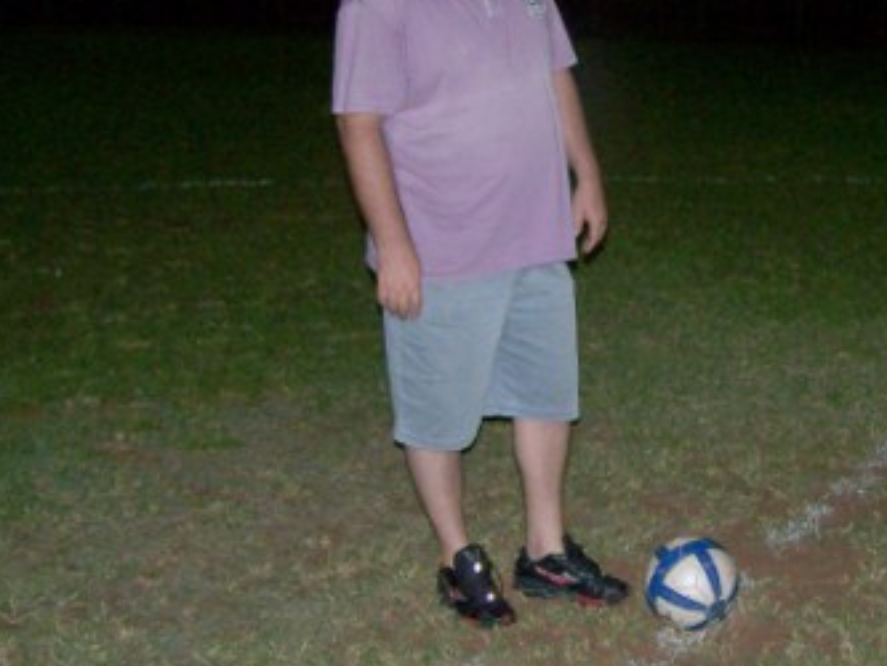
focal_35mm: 73
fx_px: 1871
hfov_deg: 26.2
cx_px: 713
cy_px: 301
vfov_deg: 20.2
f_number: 2.8
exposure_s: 1/60
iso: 160
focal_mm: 6.3
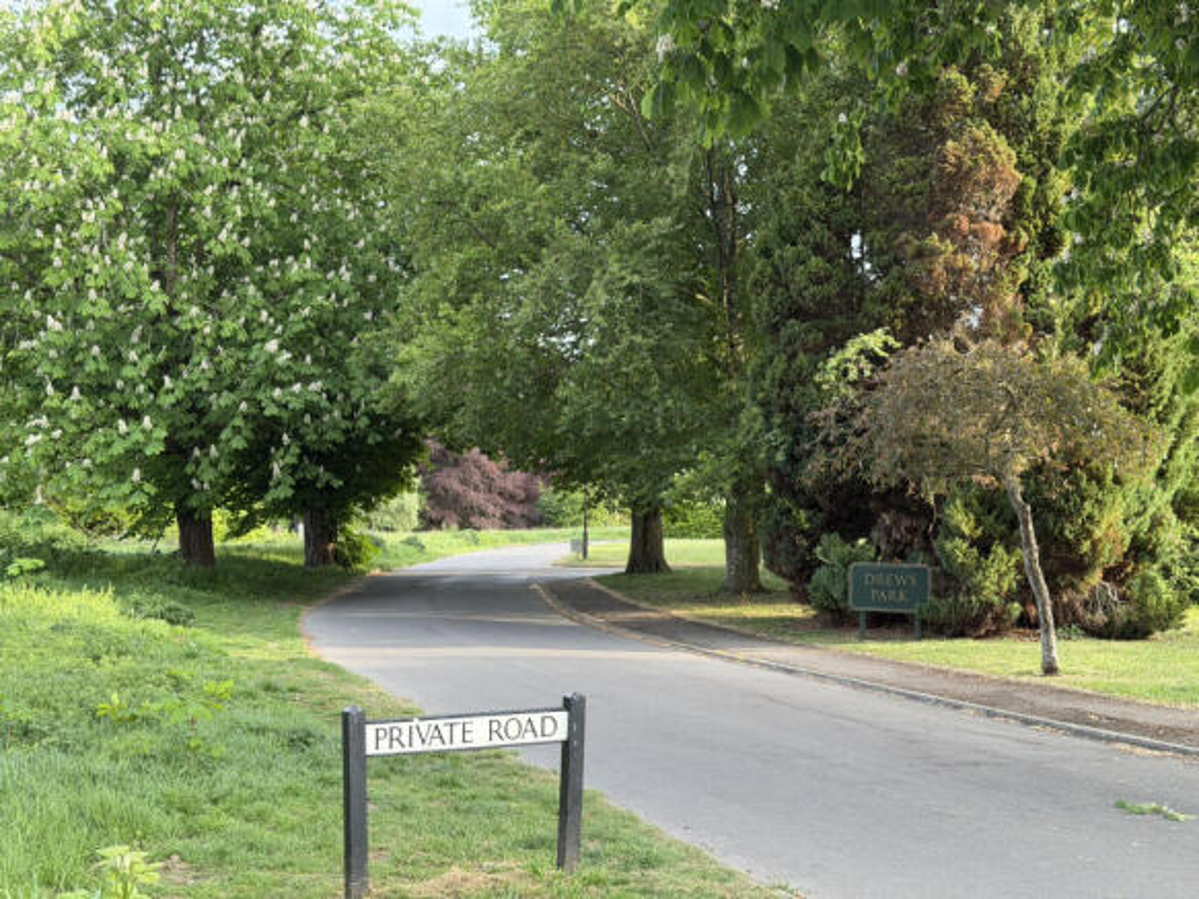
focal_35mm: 48
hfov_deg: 39.7
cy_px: 450
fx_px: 1662
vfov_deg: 30.3
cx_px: 600
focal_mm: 6.76
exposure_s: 1/158
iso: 64
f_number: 1.78
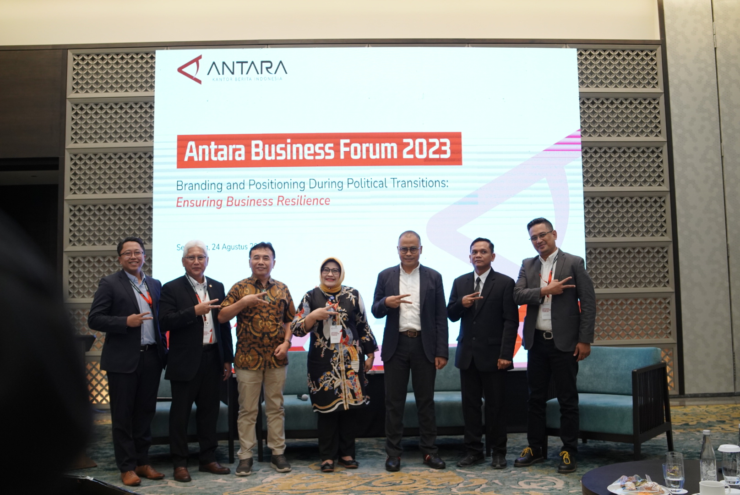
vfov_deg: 37.9
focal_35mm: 35
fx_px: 720
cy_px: 248
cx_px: 370
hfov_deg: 54.4
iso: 2000
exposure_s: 1/250
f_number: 3.2
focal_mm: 35
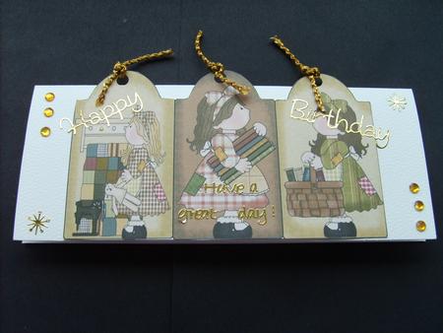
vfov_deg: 40.7
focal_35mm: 35
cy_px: 166
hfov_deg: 52.6
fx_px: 448
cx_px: 222
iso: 66
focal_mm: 5.8
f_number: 2.8
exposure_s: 1/30
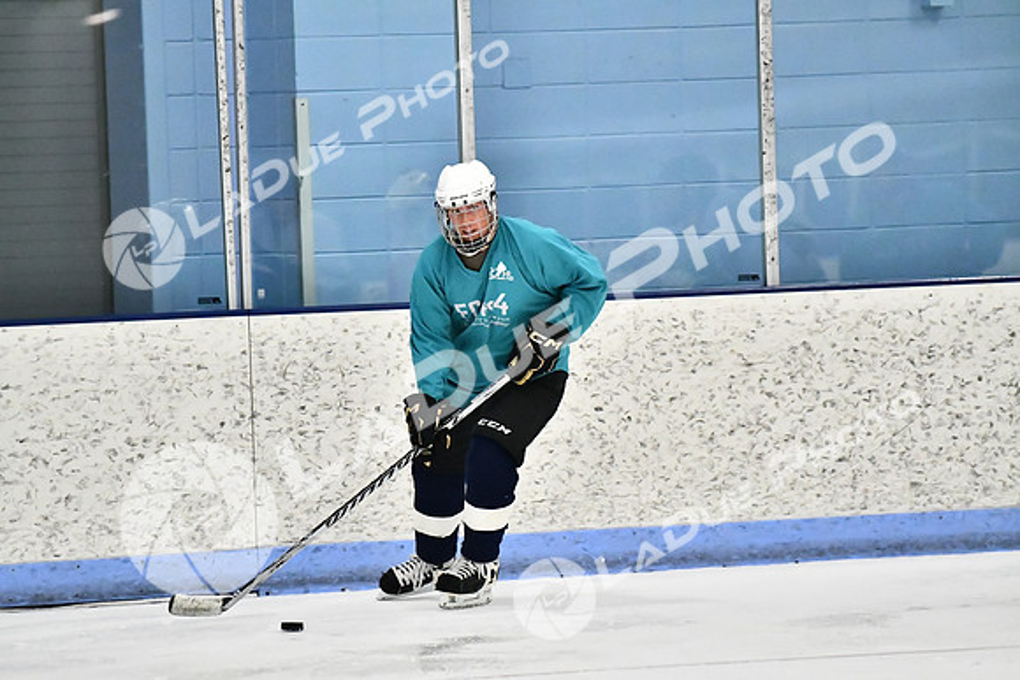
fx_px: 5526
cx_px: 510
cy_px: 340
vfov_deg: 7.0
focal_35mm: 195
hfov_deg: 10.5
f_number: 2.8
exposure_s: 1/1600
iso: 8000
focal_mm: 130
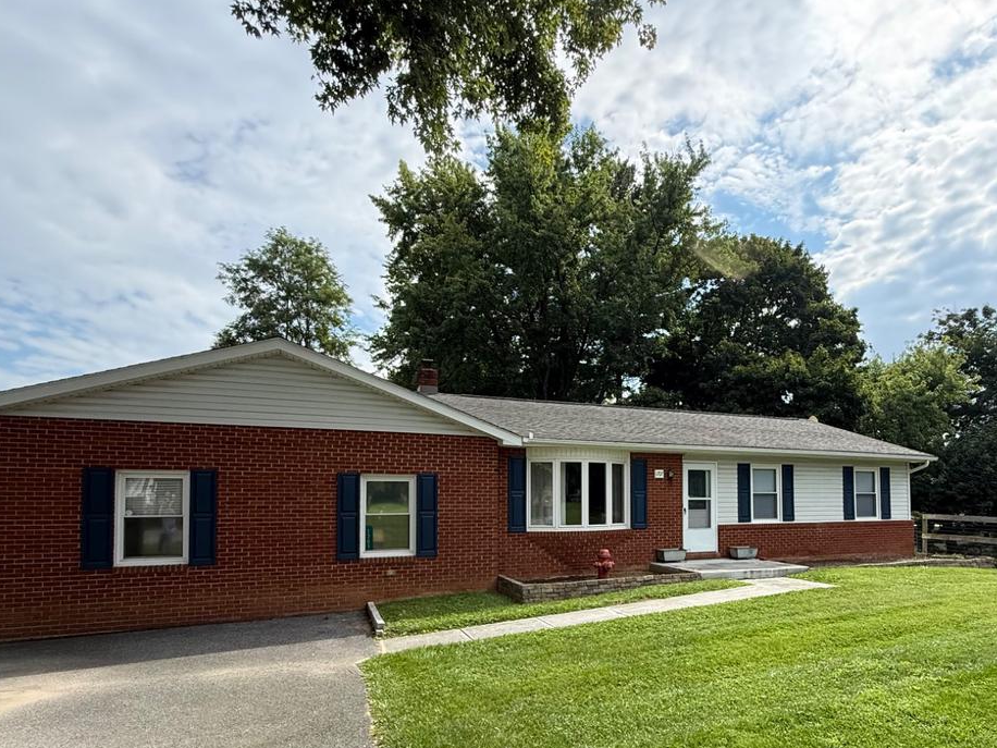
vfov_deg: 60.1
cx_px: 581
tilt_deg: +2.1
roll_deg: +0.0
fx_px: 634
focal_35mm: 22
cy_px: 480
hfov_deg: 75.8
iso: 64
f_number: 2.2
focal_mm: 2.22
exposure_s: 1/942
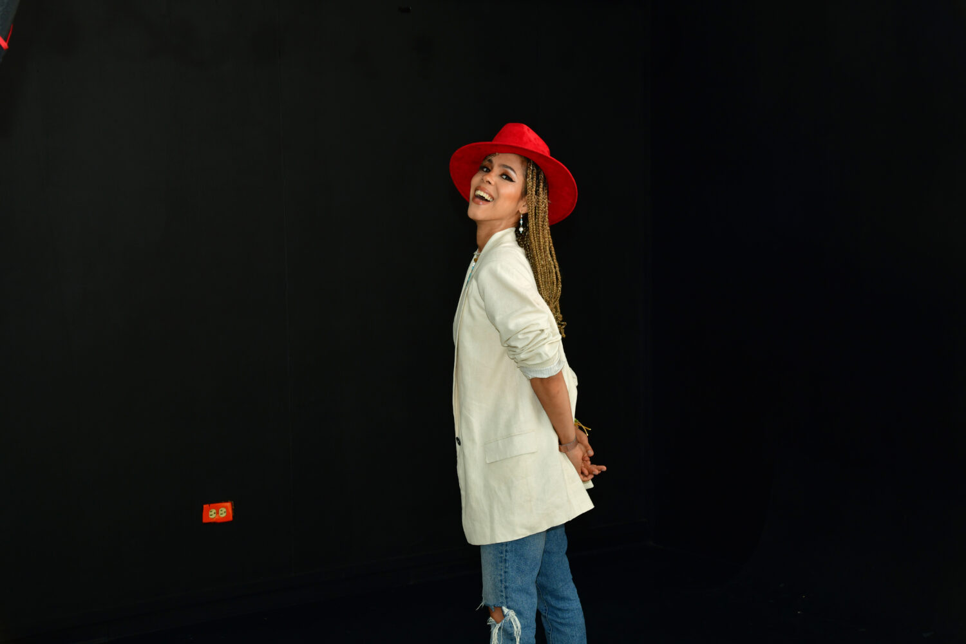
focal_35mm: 58
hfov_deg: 34.5
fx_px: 1556
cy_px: 322
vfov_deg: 23.4
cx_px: 483
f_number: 10
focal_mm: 58
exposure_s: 1/80
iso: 500
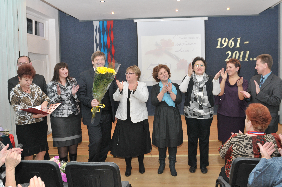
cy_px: 94
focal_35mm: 36
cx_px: 141
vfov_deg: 36.8
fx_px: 282
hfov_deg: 53.2
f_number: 4.5
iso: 320
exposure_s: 1/125
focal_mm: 24
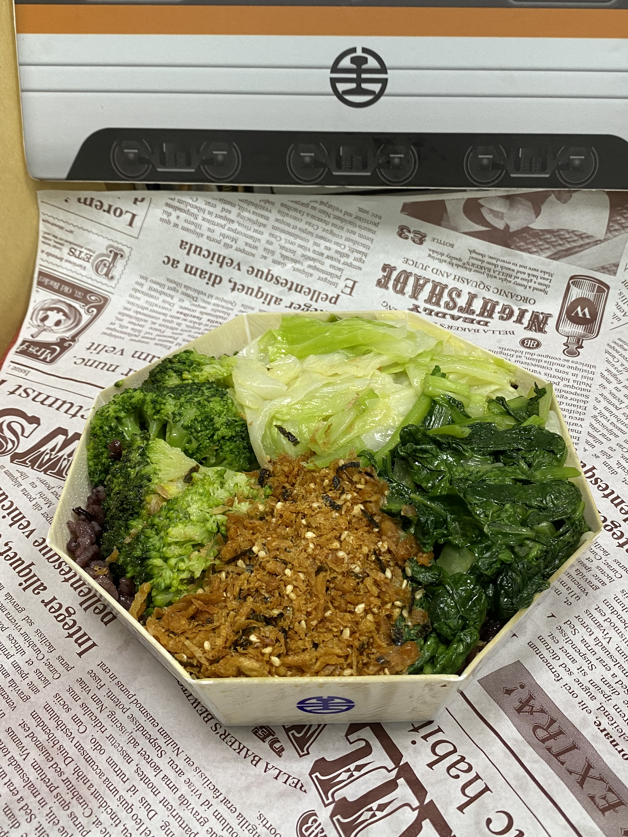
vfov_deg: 54.9
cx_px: 356
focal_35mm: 33
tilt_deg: -35.4
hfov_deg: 42.9
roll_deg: +1.4
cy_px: 331
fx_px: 798
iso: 80
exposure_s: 1/60
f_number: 1.8
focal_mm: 4.25
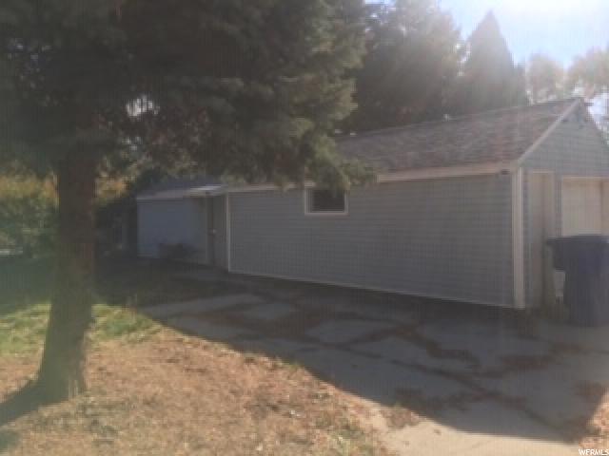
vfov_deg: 48.2
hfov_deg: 61.7
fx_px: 510
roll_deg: +1.1
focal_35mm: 29
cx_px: 304
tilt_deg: +0.0
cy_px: 228
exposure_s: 1/810
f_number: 2.2
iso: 25
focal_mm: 4.15
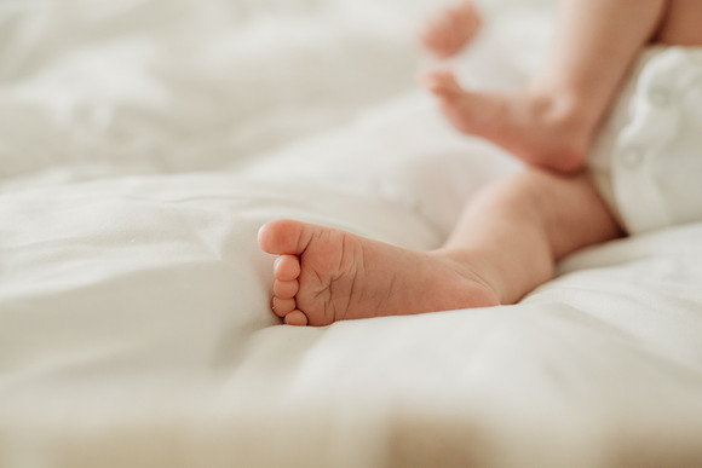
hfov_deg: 39.6
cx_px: 351
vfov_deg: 27.0
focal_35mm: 50
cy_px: 234
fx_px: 975
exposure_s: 1/250
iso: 800
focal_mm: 50
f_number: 2.8
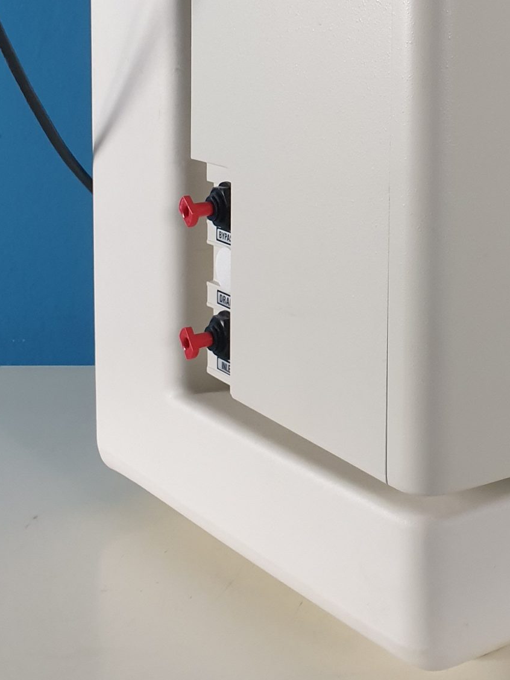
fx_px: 1159
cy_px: 28
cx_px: 515
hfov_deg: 23.7
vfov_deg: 30.7
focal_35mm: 59
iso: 250
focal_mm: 4.3
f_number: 2.4
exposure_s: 1/50
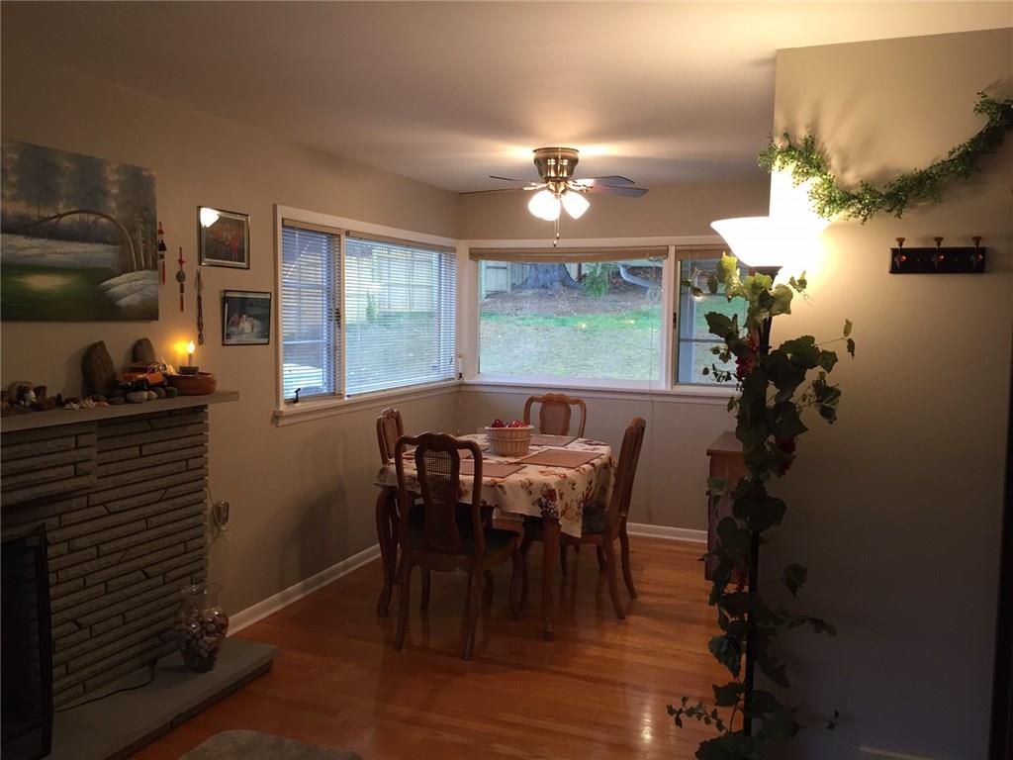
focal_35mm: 29
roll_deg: -0.7
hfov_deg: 61.7
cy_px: 380
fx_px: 849
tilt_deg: -6.1
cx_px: 506
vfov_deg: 48.2
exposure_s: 1/30
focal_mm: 4.15
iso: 80
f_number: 2.2
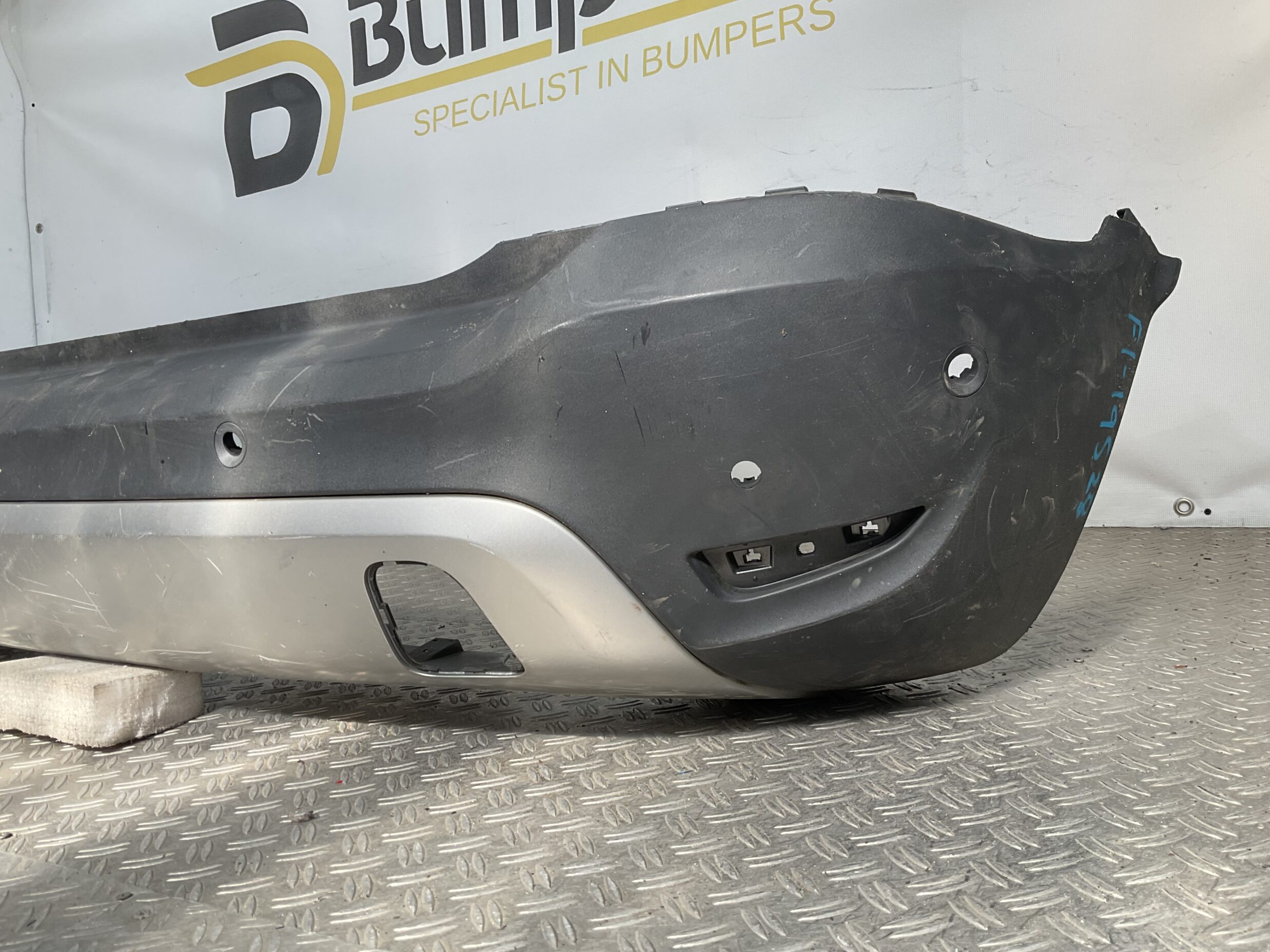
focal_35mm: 30
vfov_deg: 46.8
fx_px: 1101
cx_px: 624
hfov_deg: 60.0
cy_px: 480
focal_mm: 3
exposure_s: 1/346
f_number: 1.8
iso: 16
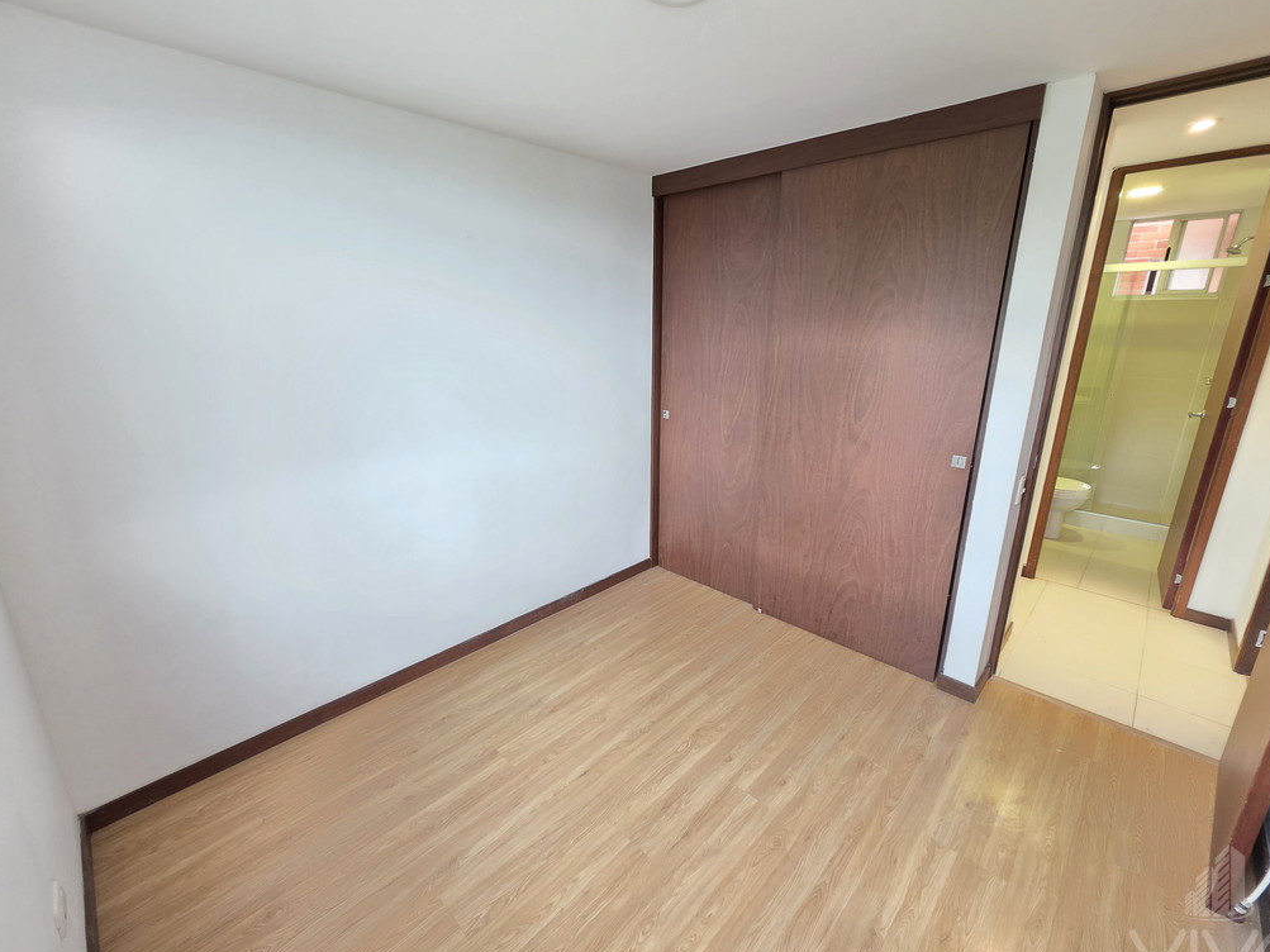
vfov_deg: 85.6
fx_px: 514
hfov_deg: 102.1
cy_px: 487
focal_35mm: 14
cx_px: 636
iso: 400
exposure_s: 1/60
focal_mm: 2.2
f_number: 1.9
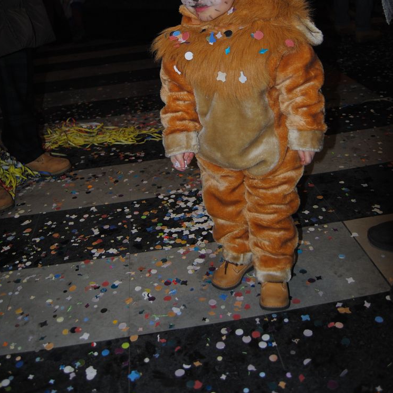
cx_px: 189
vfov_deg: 42.9
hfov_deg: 44.9
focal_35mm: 37
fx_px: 475
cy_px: 80
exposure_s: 1/60
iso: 200
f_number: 3.5
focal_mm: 18
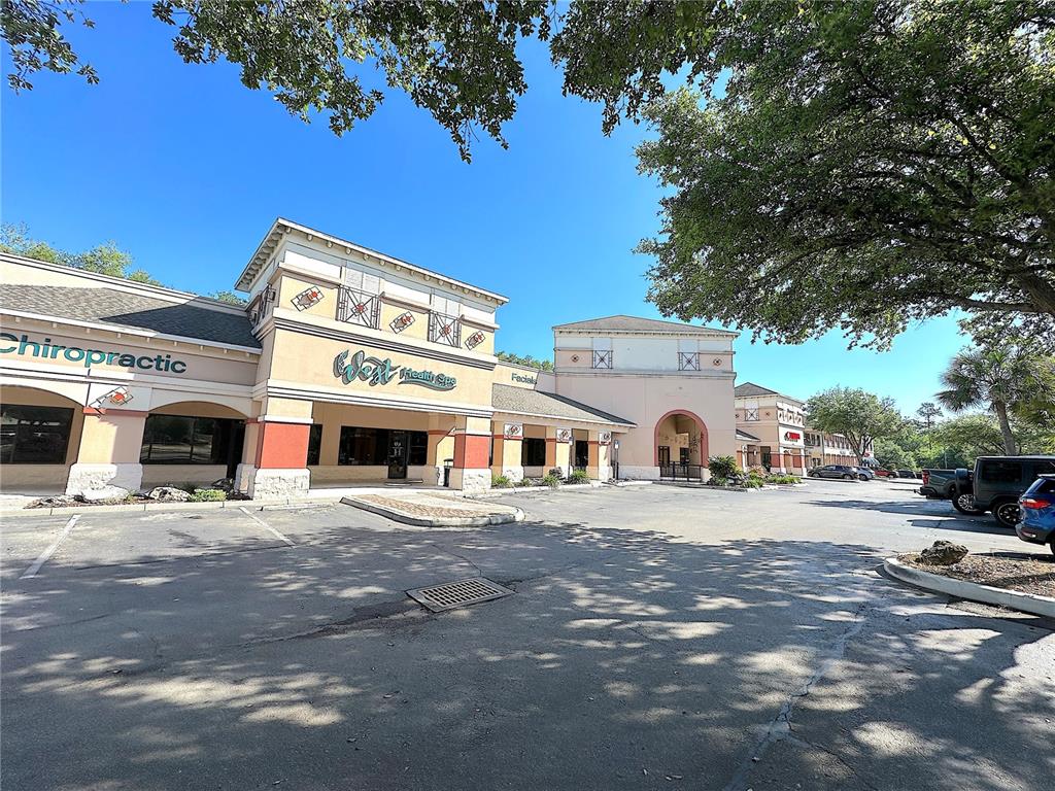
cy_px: 396
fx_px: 427
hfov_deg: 102.1
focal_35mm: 14
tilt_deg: +9.4
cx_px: 528
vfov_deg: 85.7
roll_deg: -1.1
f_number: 2.2
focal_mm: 2.22
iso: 40
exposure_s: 1/1642
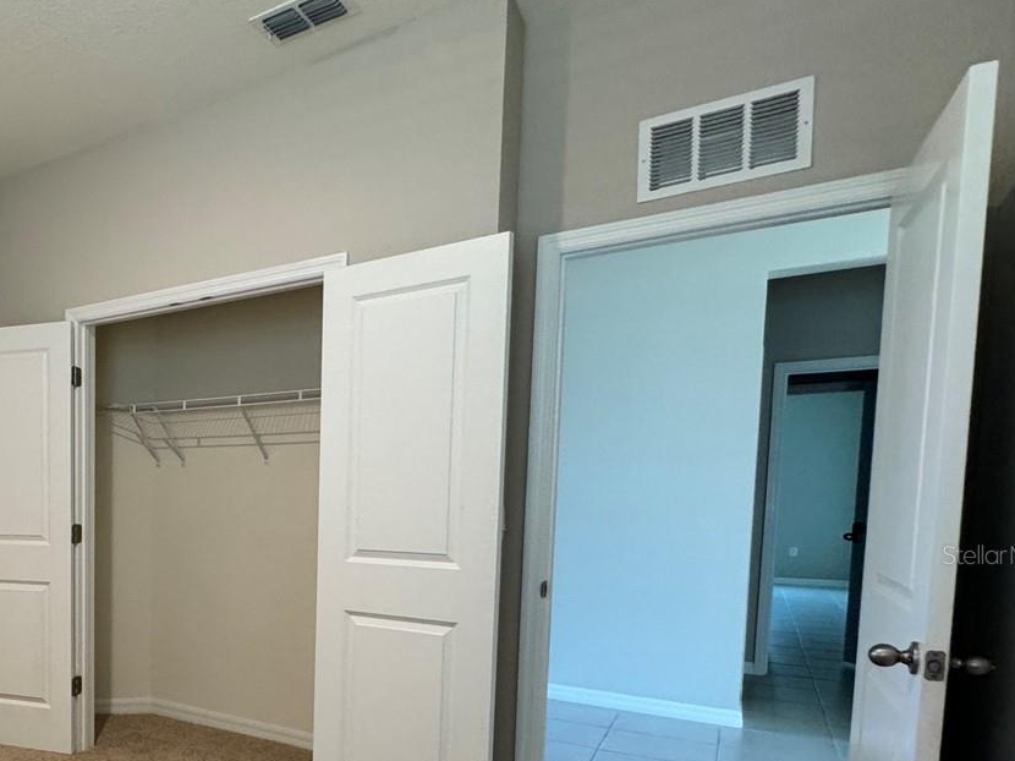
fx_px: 791
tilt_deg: -4.6
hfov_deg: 55.5
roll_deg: +0.0
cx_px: 79
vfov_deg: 49.6
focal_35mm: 27
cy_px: 554
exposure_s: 1/60
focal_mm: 2.22
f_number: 2.2
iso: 320
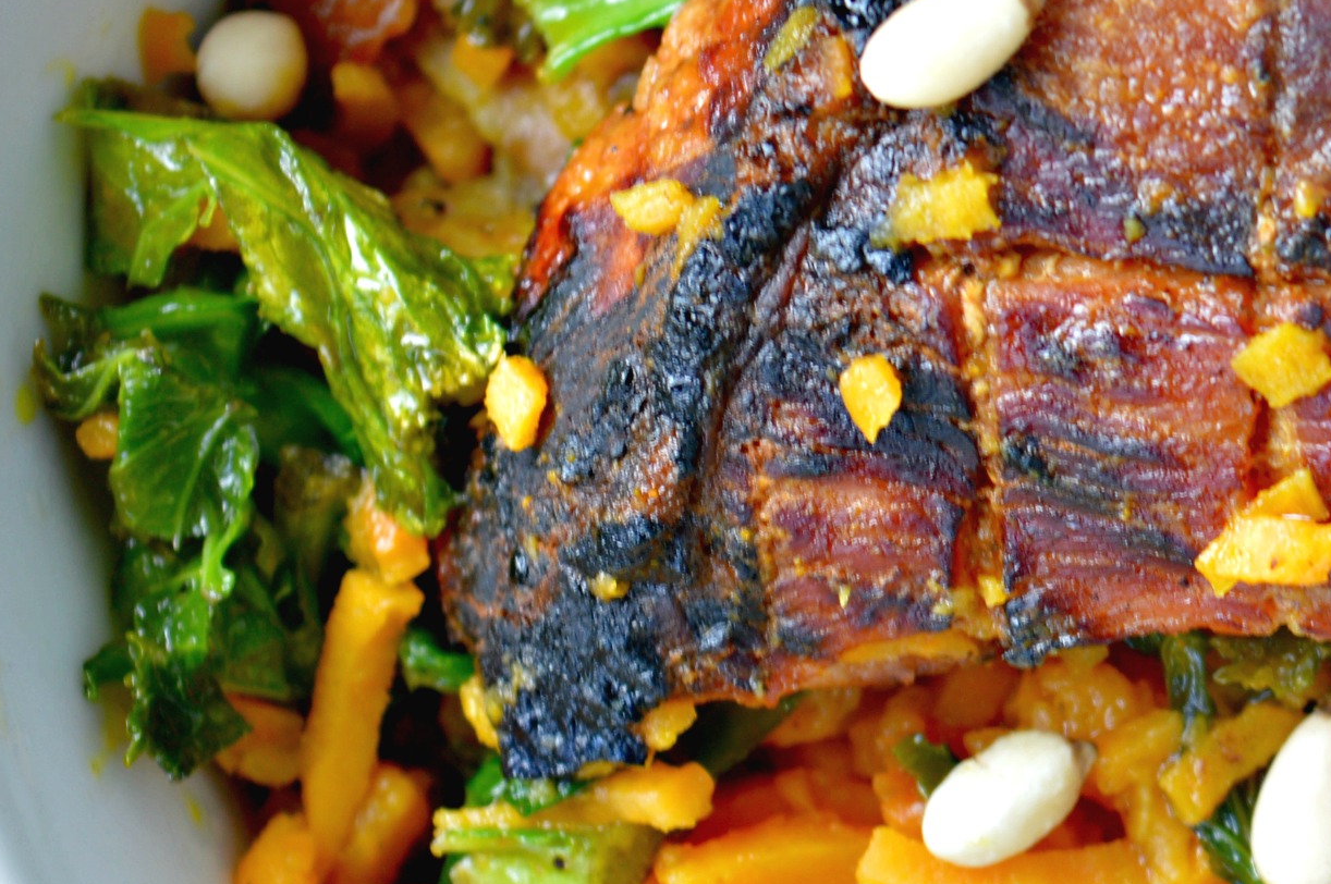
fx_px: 8286
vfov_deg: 6.1
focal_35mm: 224
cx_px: 1339
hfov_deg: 9.1
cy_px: 355
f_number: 5.6
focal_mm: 55
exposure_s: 1/15
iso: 100
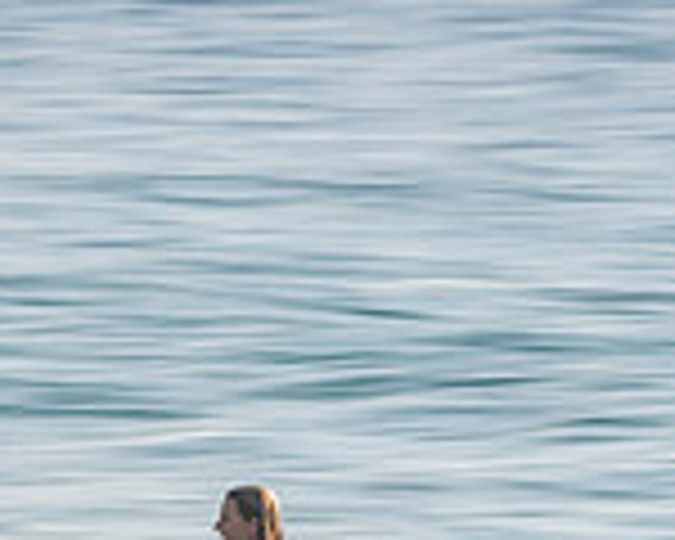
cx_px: 140
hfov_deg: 1.1
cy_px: 821
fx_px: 36359
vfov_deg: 0.9
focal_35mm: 1820
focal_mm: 500
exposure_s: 1/20
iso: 31
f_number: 13
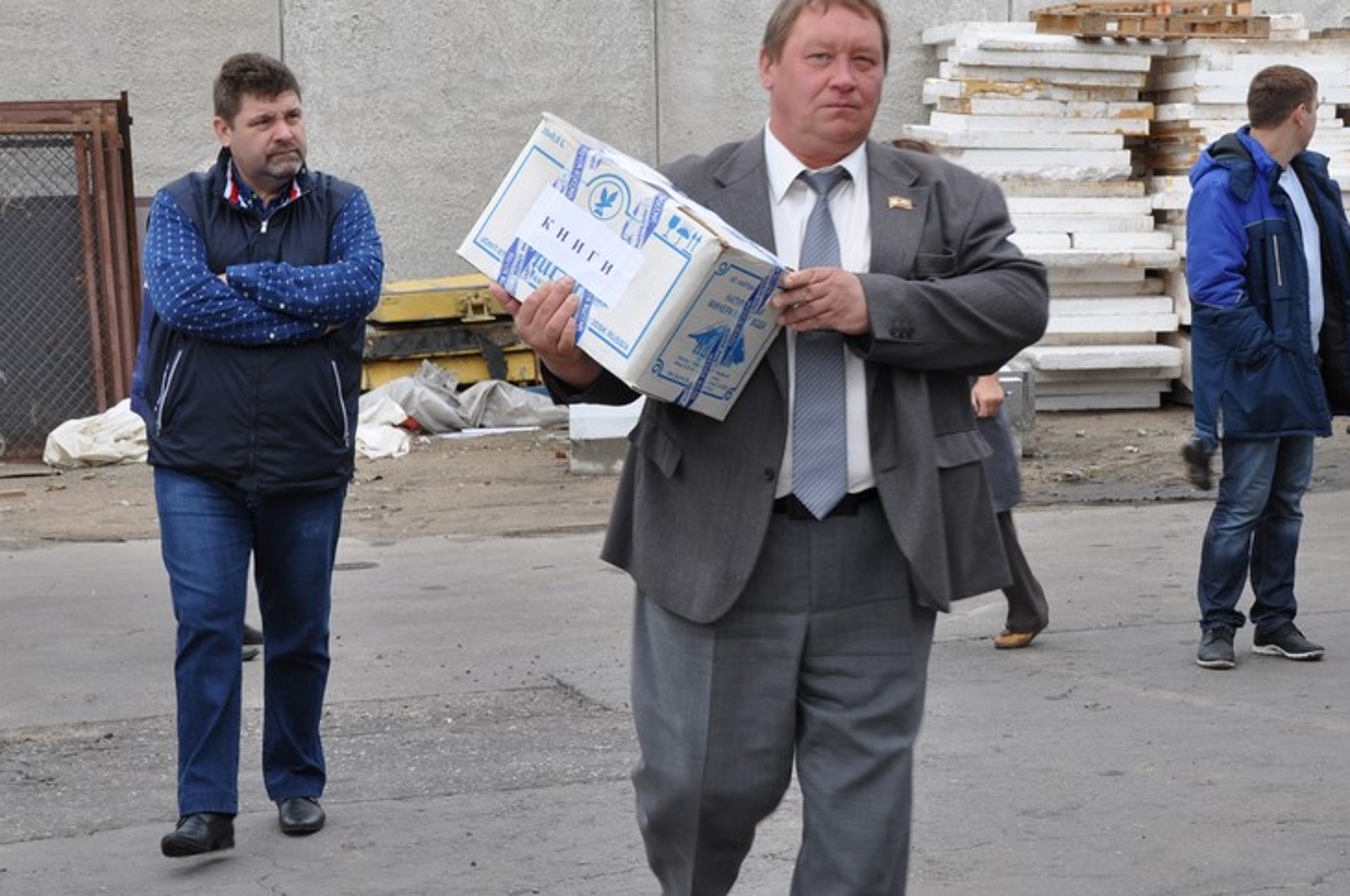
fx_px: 2847
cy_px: 469
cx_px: 753
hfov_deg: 26.7
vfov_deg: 17.9
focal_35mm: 76
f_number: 8
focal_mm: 32
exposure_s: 1/60
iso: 200
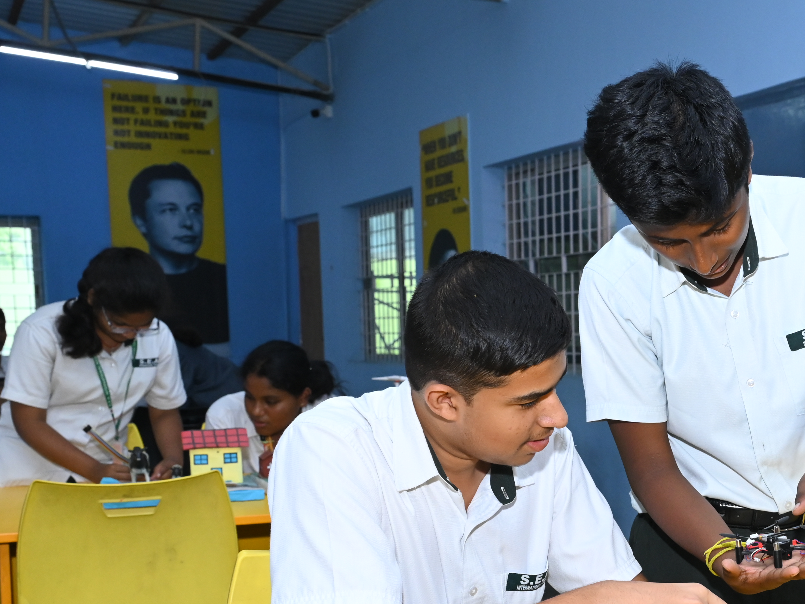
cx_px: 729
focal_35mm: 59
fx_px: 1372
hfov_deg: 31.2
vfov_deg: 24.4
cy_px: 482
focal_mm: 30
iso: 1600
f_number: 6.3
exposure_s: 1/160
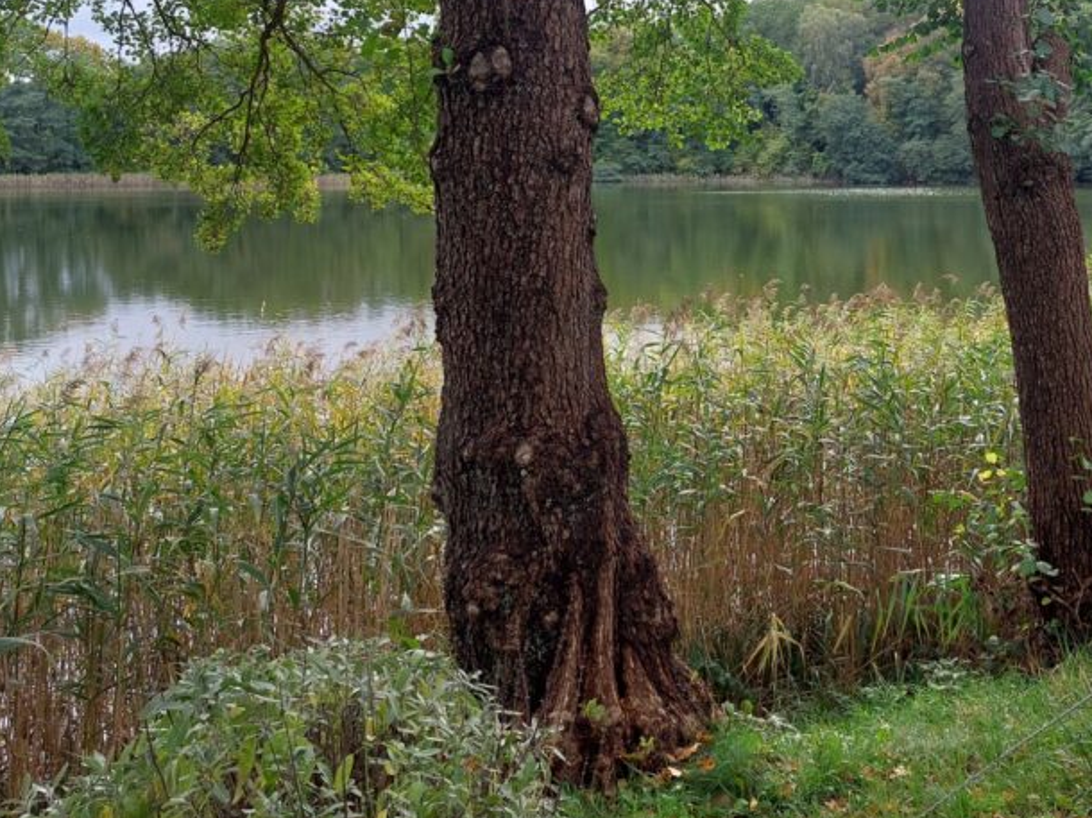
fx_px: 1324
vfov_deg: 33.5
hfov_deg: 43.6
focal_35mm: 42
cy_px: 181
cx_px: 791
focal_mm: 5.23
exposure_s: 1/175
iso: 25
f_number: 1.8
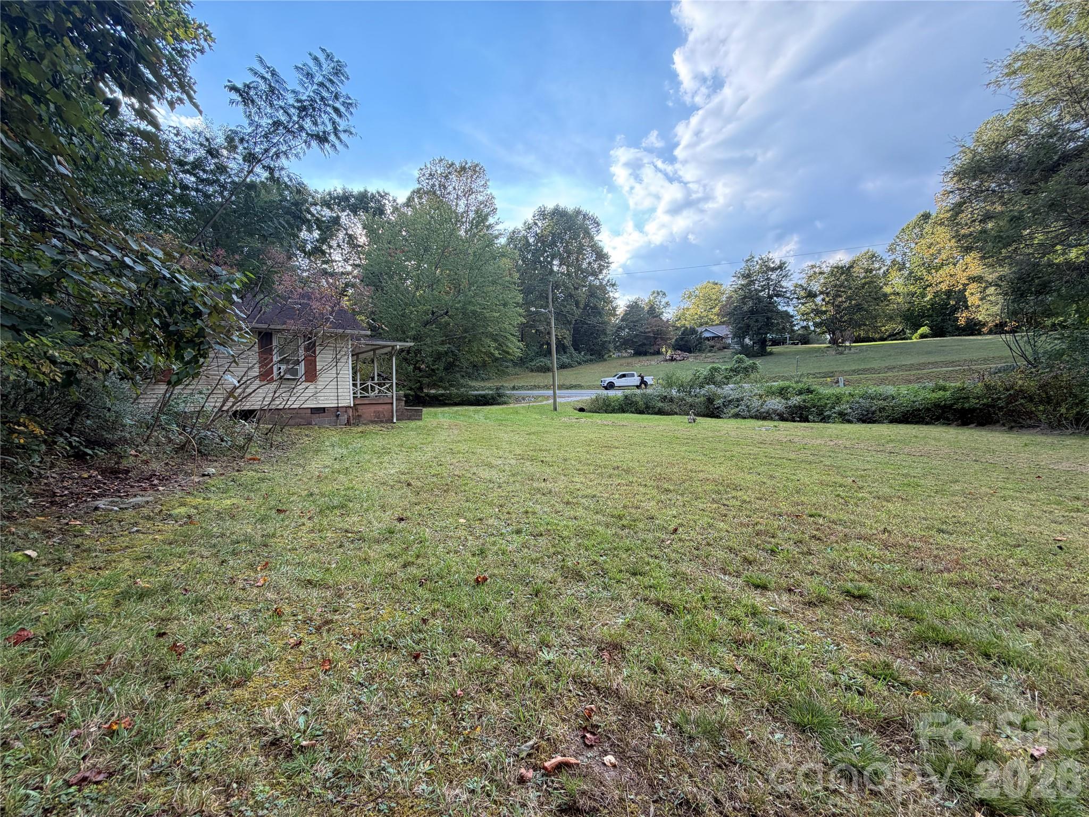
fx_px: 440
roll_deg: +0.9
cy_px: 408
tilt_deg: -2.0
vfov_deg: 85.7
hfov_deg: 102.1
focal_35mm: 14
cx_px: 544
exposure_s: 1/138
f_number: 2.2
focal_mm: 2.22
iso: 50
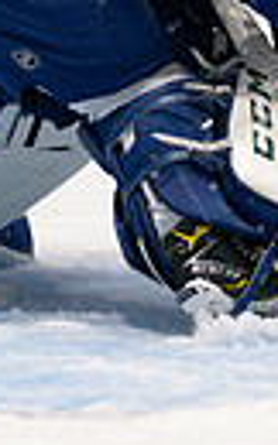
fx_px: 6354
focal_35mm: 523
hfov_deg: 2.5
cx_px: 124
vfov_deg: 4.0
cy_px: -159
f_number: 2.8
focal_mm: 98
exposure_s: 1/1250
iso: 2000
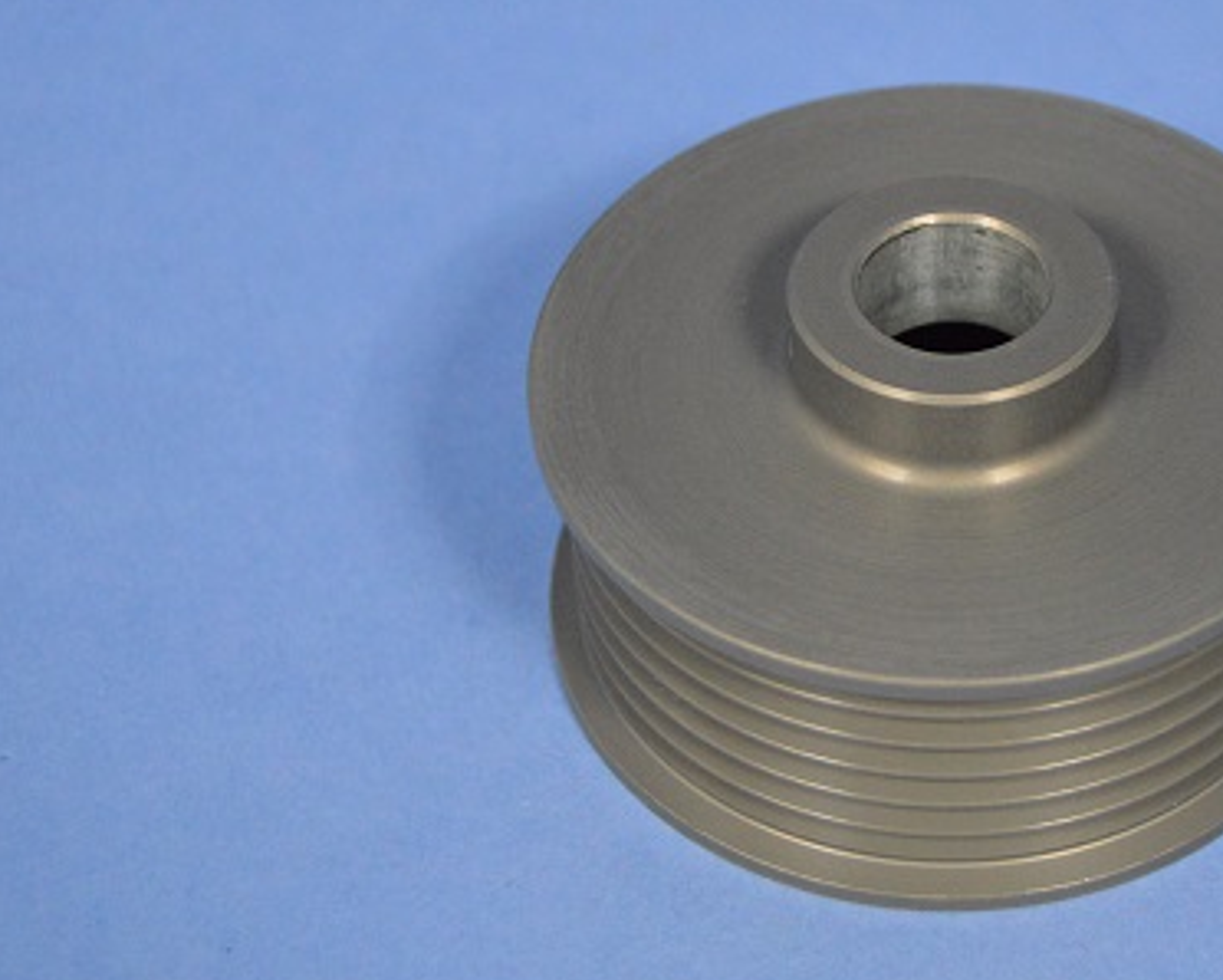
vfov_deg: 13.3
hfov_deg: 16.5
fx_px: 4201
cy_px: 465
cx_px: 937
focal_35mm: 116
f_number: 5.3
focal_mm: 48
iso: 2800
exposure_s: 1/60
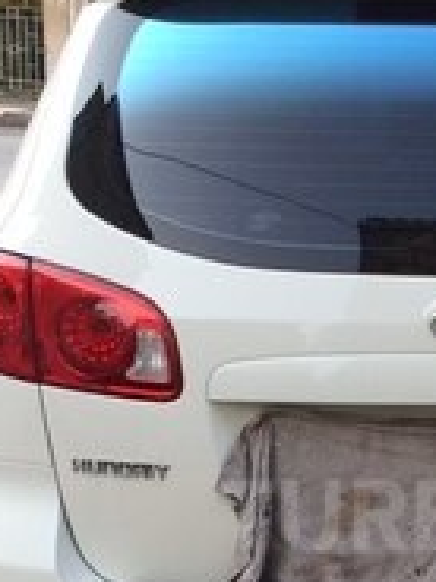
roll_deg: -3.9
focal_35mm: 78
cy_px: 516
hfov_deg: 18.3
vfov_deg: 24.4
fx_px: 1310
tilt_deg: -17.1
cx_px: 464
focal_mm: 4.15
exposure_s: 1/354
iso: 32
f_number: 2.2
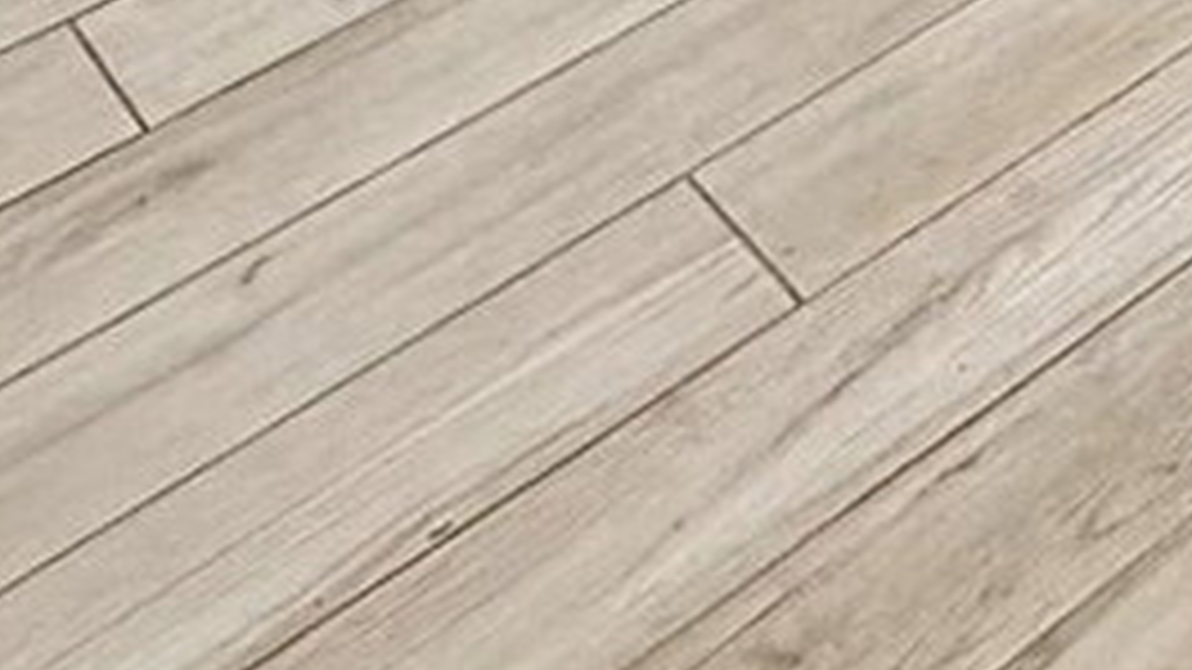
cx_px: 2263
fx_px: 2908
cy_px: -1479
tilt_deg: -14.6
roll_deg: -0.2
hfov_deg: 17.7
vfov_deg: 9.5
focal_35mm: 92
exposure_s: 1/120
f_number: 2.2
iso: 320
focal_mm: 2.22
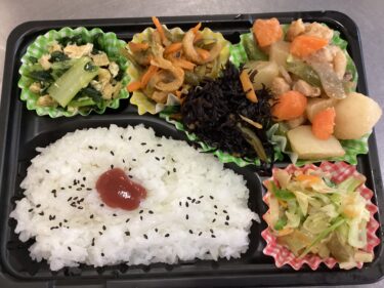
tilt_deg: -76.7
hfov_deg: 58.4
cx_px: 192
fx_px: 344
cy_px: 144
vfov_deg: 45.4
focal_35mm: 31
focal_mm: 3.3
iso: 320
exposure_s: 1/60
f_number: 2.4
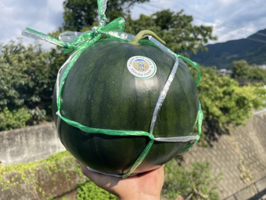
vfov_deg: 54.9
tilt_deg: -1.2
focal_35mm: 25
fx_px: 192
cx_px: 133
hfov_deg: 69.4
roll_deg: +7.4
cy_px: 100
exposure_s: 1/2387
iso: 32
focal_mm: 5.1
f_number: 1.6
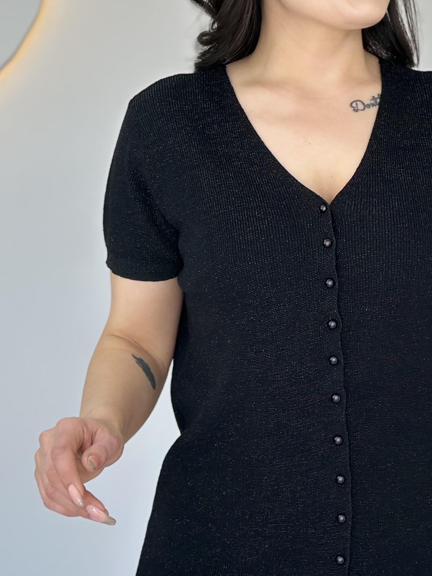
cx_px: 336
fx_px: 1614
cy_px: 234
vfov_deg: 20.2
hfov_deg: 15.2
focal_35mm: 97
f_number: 1.78
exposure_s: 1/171
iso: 64
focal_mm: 6.86
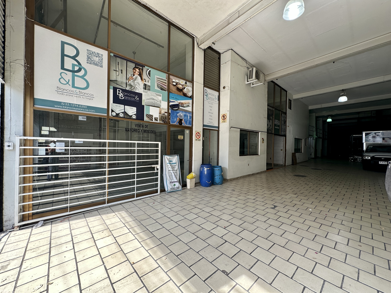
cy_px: 146
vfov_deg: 85.7
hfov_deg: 102.1
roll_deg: -1.0
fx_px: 158
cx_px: 196
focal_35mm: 14
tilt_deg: +0.3
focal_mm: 2.22
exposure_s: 1/120
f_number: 2.2
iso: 50
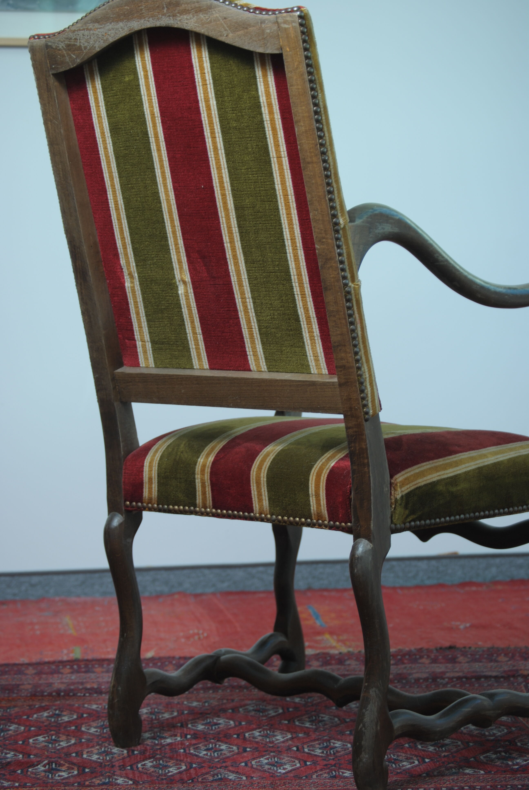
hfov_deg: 16.6
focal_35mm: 82
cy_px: 395
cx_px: 264
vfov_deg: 24.6
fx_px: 1813
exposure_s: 1/100
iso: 100
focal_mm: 55
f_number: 4
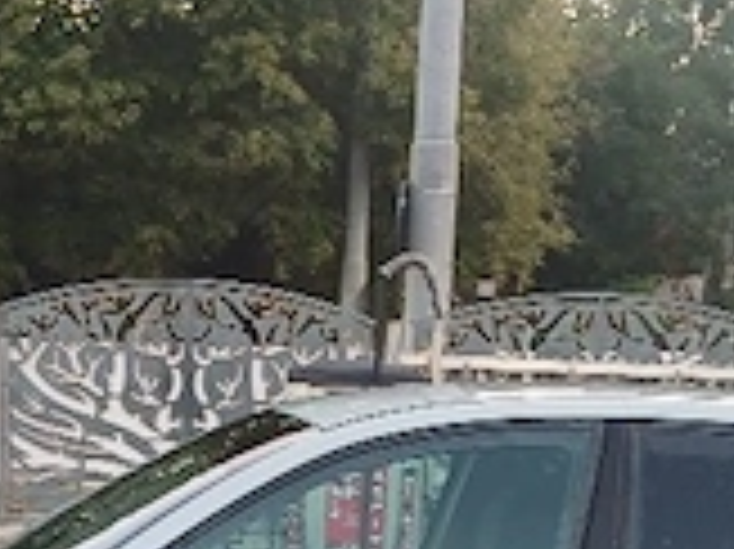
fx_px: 1949
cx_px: 374
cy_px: 927
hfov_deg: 21.3
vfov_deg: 14.5
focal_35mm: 92
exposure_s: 1/50
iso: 80
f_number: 1.8
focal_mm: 4.65
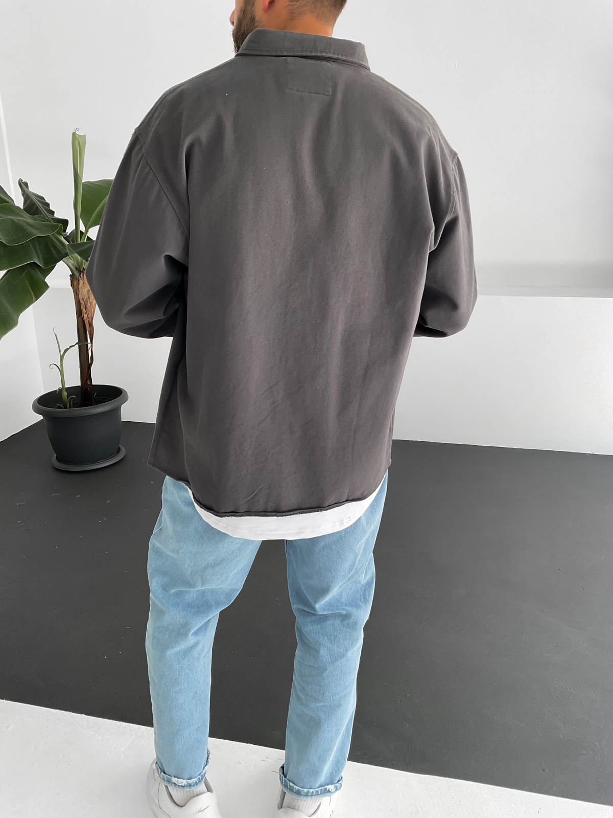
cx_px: 306
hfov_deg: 48.2
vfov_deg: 61.7
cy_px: 409
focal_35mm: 29
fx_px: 685
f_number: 1.8
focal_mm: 3
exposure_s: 1/120
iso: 20
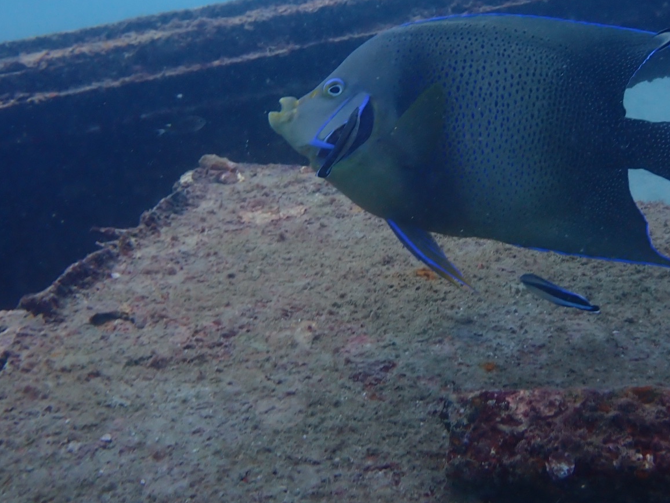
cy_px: 157
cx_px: 417
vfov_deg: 23.9
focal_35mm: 61
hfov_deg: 31.5
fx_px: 1181
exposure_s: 1/160
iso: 125
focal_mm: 7.84
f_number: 4
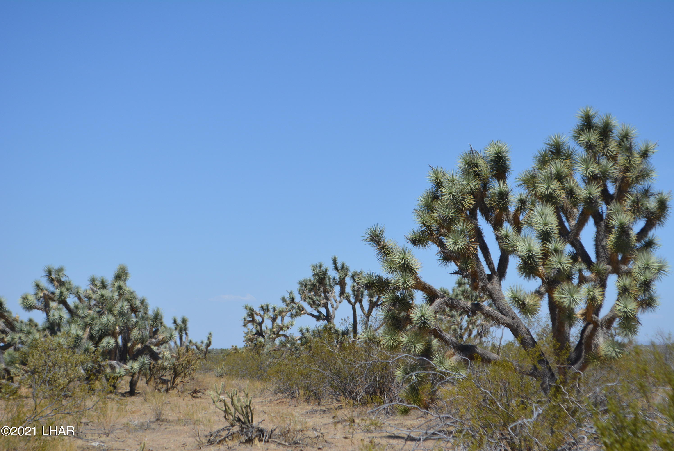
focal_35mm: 82
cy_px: 226
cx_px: 337
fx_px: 1546
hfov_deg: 24.6
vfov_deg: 16.6
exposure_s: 1/2000
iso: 400
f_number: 7.1
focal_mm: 55
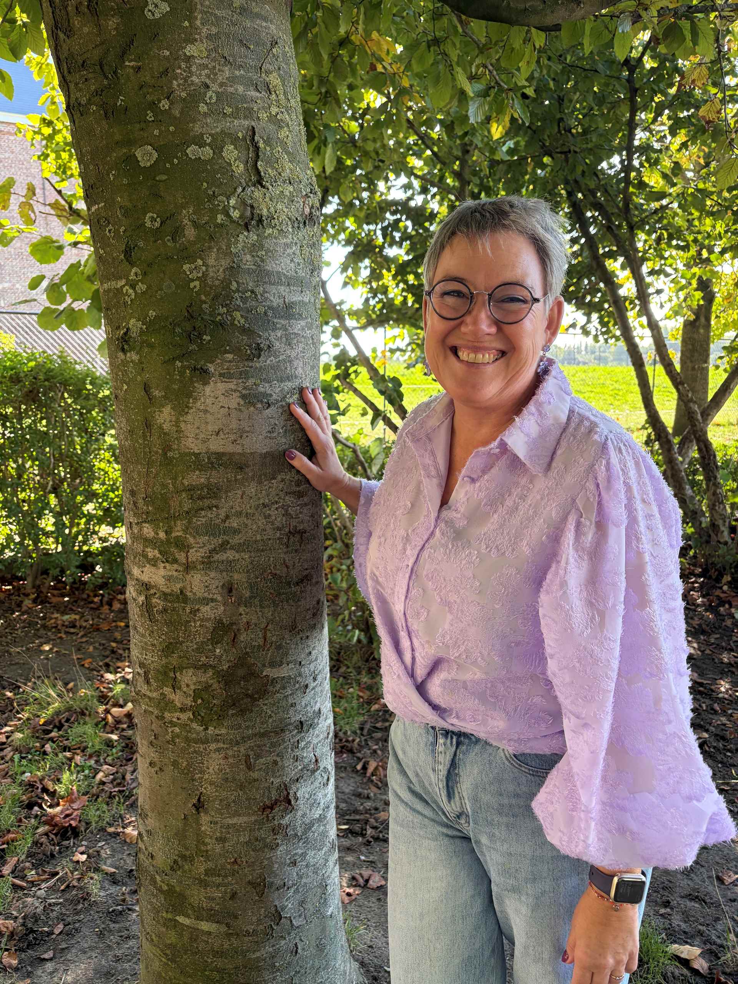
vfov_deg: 67.3
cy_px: 492
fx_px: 739
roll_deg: -1.8
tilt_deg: -7.8
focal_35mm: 26
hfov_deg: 53.1
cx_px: 369
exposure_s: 1/207
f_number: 1.6
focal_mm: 5.96
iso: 80
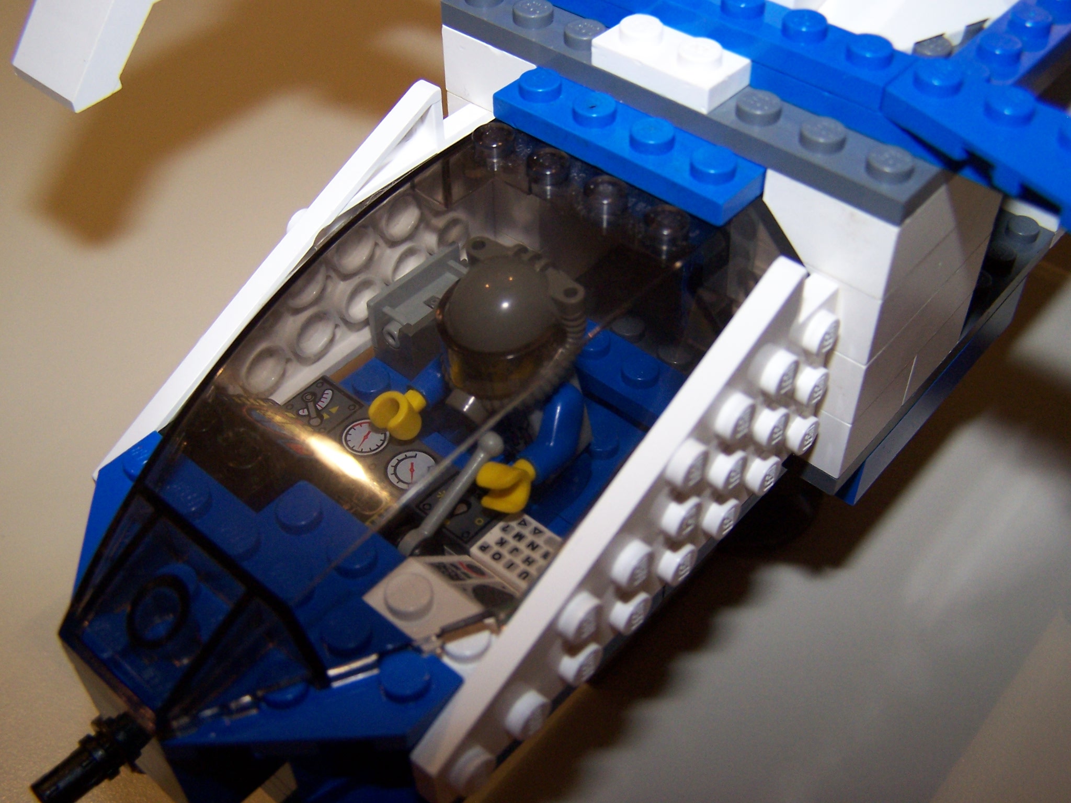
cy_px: 402
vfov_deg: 37.7
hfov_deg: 49.0
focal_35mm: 38
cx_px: 536
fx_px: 1176
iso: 140
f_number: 2.8
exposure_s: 1/60
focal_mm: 6.3
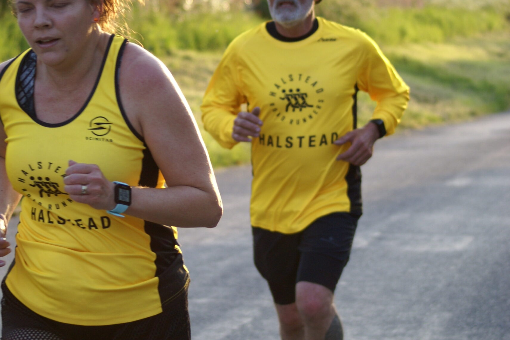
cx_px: 255
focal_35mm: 169
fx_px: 2391
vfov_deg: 8.1
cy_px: 154
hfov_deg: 12.2
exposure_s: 1/250
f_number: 4.5
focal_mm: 75
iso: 250
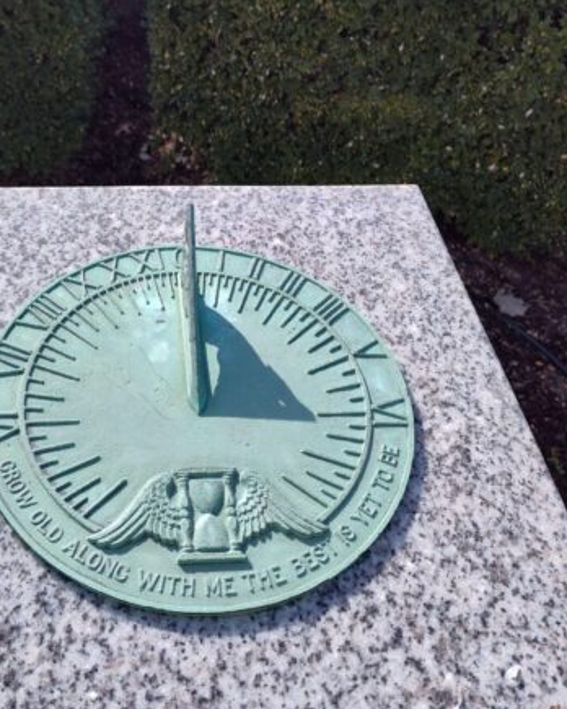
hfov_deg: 46.4
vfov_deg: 57.2
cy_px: 365
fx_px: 650
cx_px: 189
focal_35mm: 31
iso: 100
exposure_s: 1/847
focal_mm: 5.56
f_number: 1.8
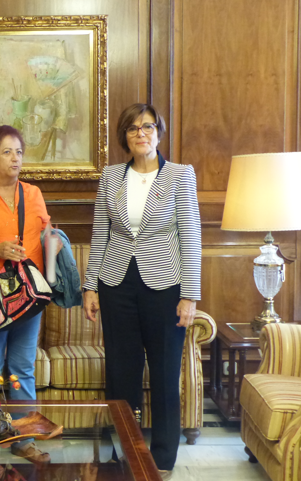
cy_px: 239
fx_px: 919
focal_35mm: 70
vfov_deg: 29.4
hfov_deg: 18.1
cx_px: -6
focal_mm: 8.7
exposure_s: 1/40
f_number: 2.8
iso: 800
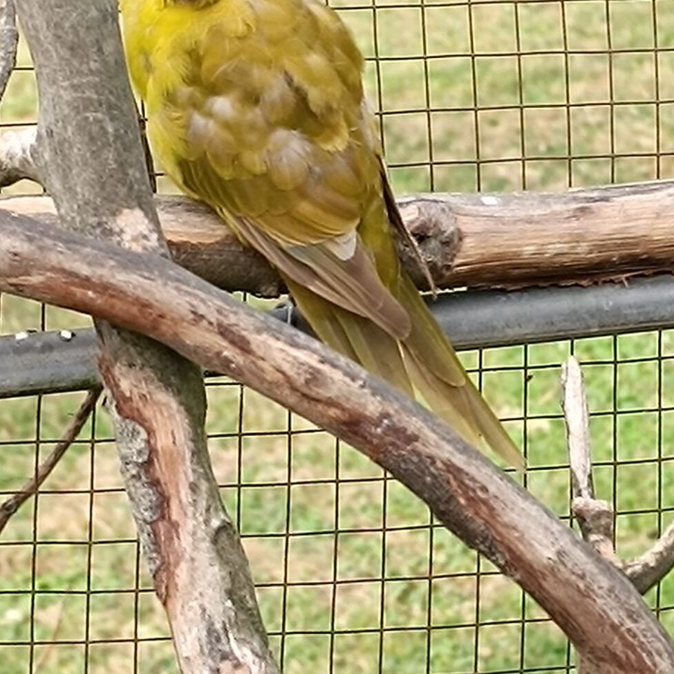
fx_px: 639
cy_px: 234
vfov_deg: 54.7
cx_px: 334
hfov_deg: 55.6
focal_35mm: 29
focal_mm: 6.14
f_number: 1.65
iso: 64
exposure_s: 1/100
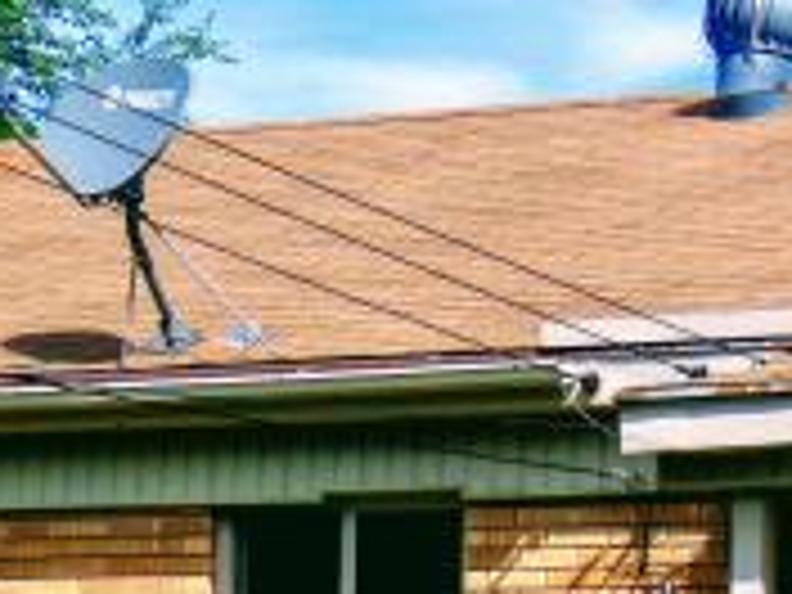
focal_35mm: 182
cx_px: 117
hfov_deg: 10.8
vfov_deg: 8.1
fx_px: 4164
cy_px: 684
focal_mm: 8.9
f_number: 4
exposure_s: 1/1000
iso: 125
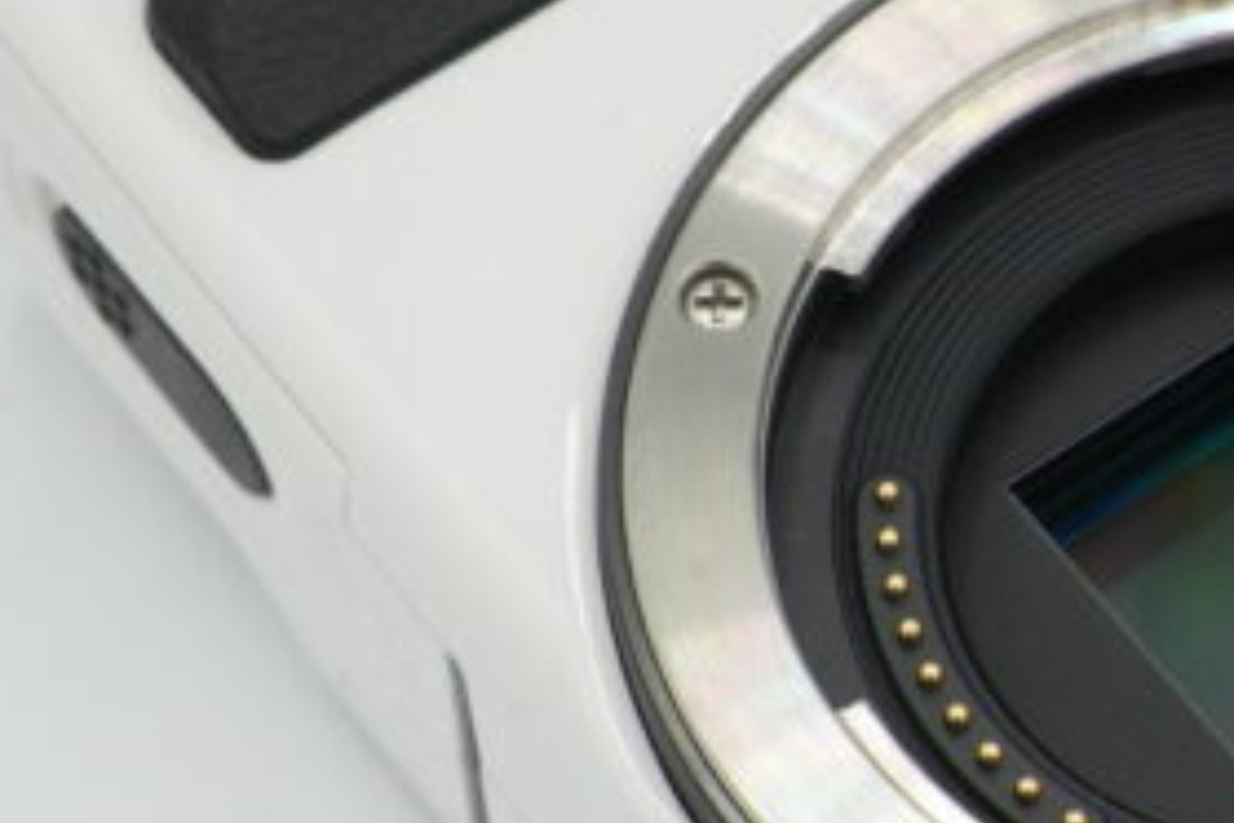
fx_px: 7746
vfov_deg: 6.1
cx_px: 1269
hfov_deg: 9.0
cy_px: 588
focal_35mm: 226
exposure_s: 1/200
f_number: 14
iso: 640
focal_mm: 70
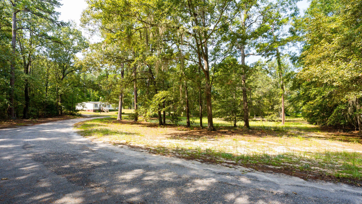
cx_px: 182
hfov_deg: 95.9
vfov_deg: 63.7
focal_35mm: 17
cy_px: 115
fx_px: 163
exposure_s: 1/125
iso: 640
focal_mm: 16
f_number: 11
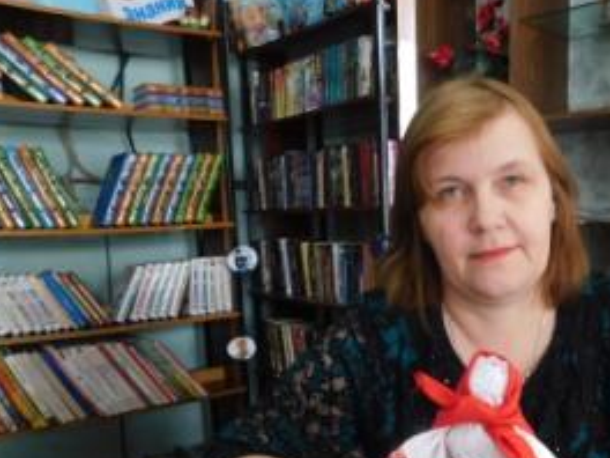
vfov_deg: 36.3
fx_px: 687
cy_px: 322
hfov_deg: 45.9
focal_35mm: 39
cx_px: 469
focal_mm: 4
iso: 200
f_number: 3
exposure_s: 1/30
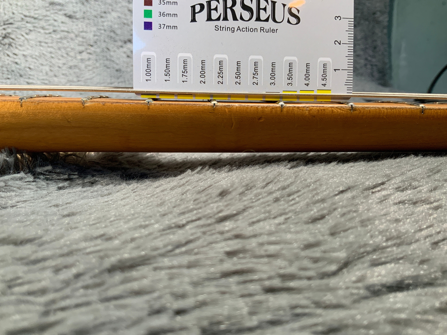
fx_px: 374
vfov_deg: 48.2
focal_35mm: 29
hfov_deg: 61.7
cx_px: 224
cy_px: 168
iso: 64
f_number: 1.8
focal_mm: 3
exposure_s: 1/104
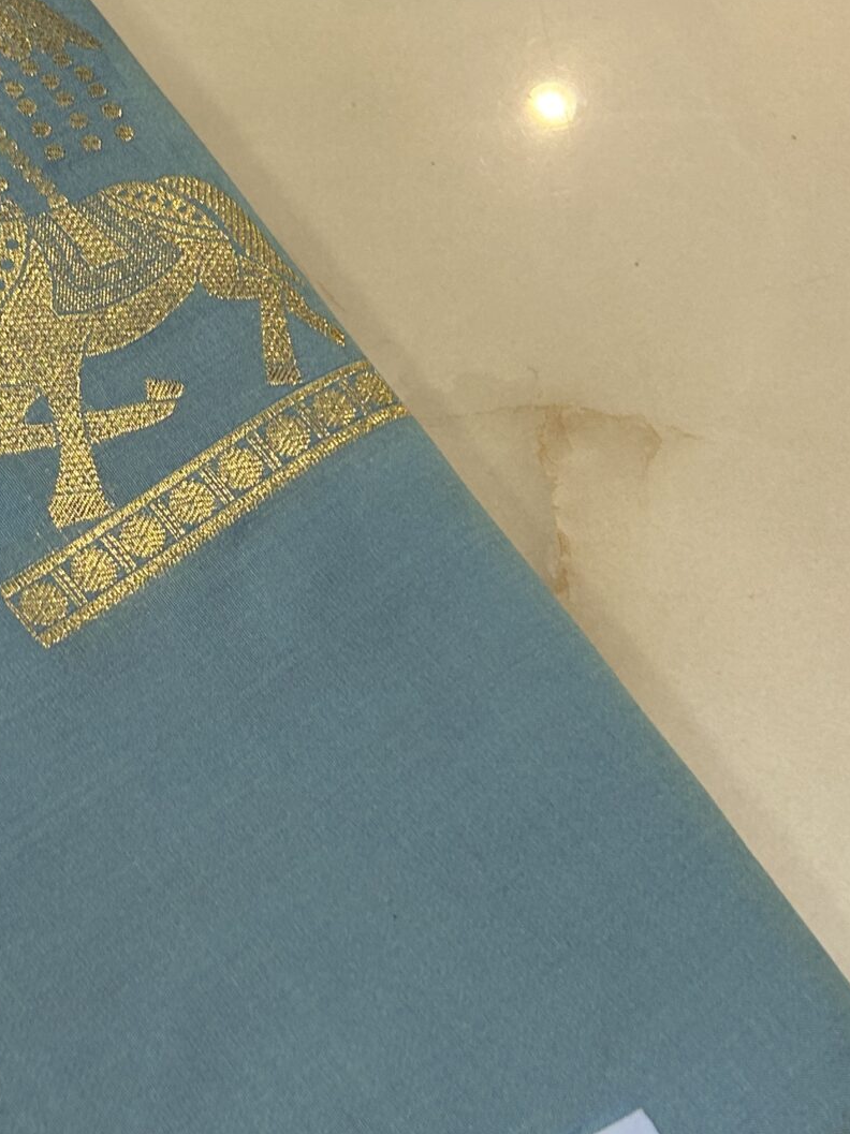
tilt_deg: -65.9
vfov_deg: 30.6
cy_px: 689
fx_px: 2064
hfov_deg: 22.6
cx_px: 70
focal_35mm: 63
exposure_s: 1/50
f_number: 1.5
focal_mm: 5.7
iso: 80
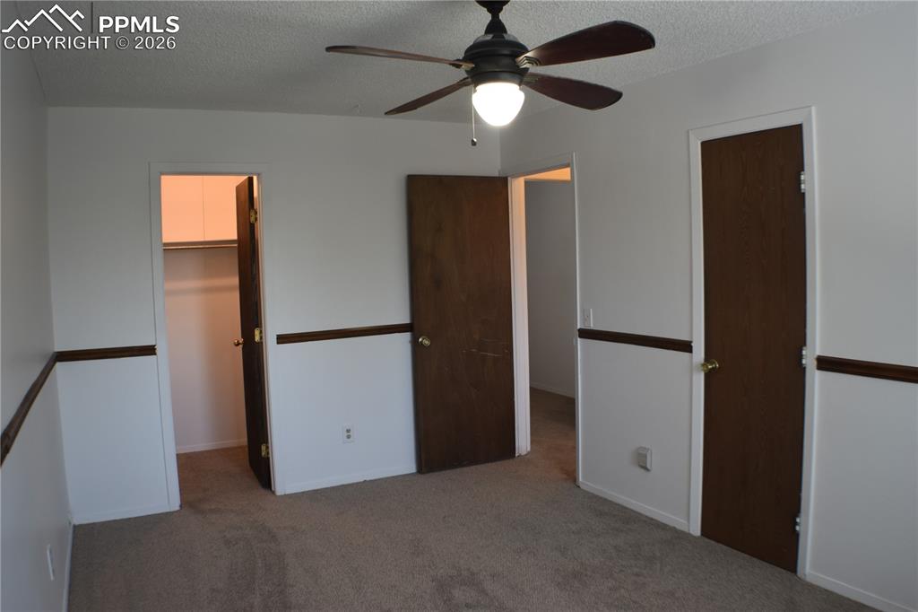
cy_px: 306
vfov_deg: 36.8
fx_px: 918
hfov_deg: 53.1
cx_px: 459
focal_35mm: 36
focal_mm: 24
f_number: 4
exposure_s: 1/60
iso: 400
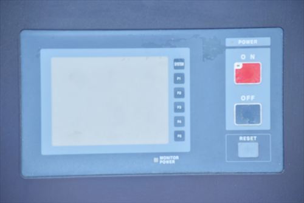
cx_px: 152
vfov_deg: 6.6
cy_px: 102
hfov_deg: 9.8
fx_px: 1774
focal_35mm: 210
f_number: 6.3
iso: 1250
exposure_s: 1/800
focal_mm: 140
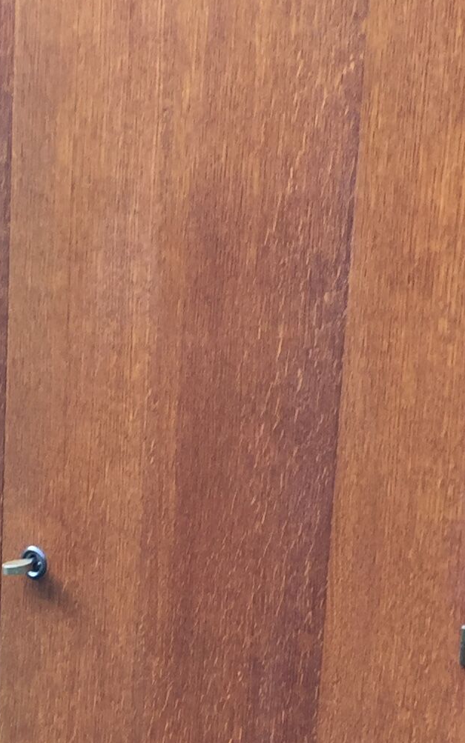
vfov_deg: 20.6
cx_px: 317
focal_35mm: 100
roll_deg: -3.6
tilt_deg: -13.9
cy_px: 562
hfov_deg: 13.1
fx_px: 2027
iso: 40
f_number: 2.2
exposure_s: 1/50
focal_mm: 4.15
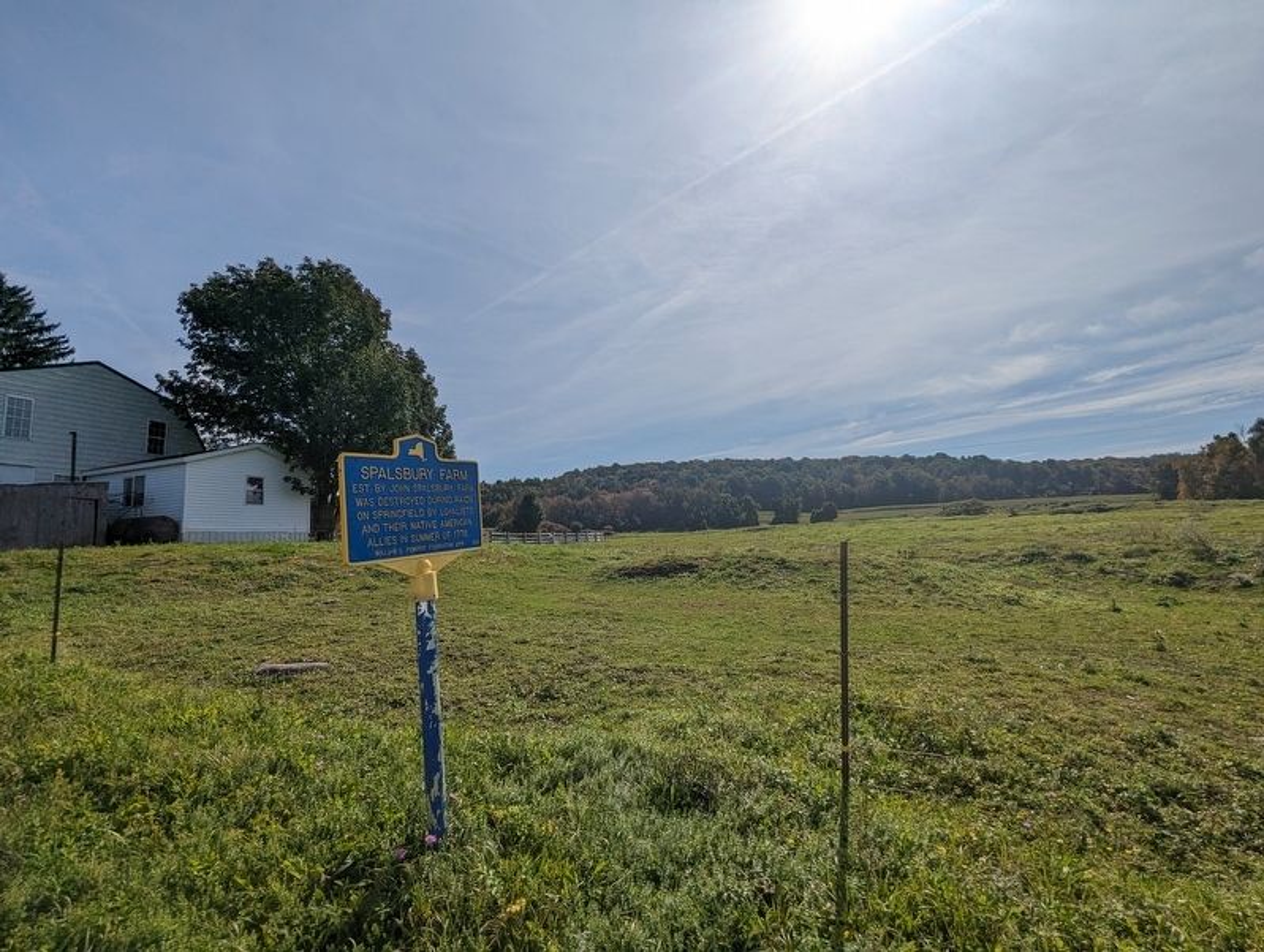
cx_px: 632
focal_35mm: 16
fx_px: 585
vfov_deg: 78.3
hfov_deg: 94.4
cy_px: 476
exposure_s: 1/6757
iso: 51
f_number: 2.2
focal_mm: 2.35
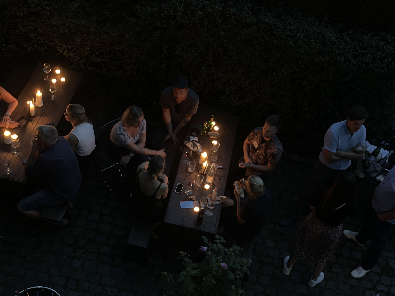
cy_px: 148
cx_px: 198
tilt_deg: -44.9
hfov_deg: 36.8
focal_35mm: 52
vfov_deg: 28.0
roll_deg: -11.6
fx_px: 593
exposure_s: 1/15
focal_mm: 6
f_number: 2
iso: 1000
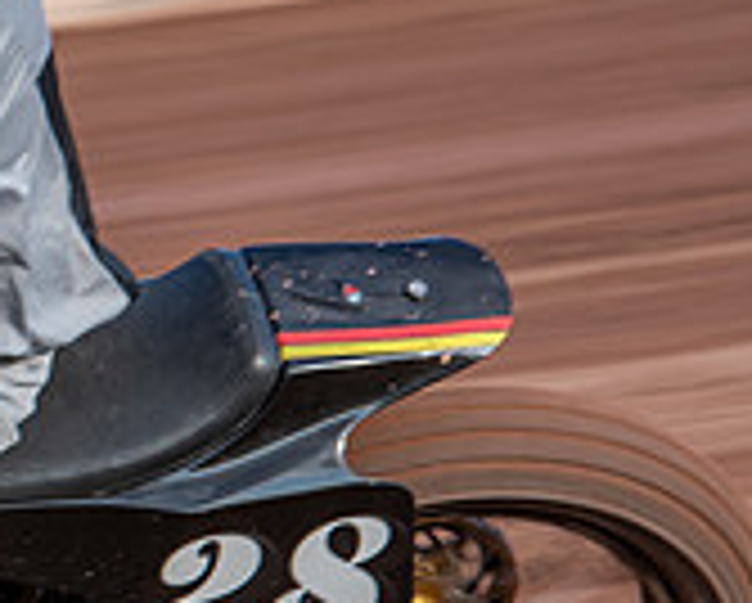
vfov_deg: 2.4
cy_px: 372
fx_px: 14706
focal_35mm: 660
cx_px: -657
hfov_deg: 2.9
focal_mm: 160
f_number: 5.6
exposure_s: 1/200
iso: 100
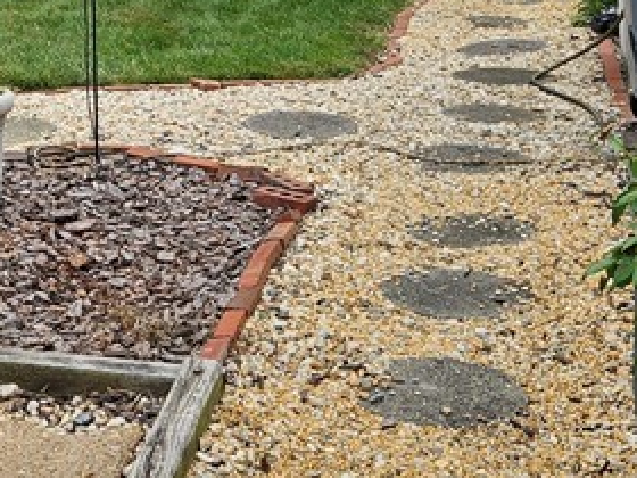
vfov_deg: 16.8
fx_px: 1546
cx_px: 50
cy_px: -105
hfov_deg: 22.6
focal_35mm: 84
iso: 25
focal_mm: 5.4
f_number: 1.8
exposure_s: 1/1358
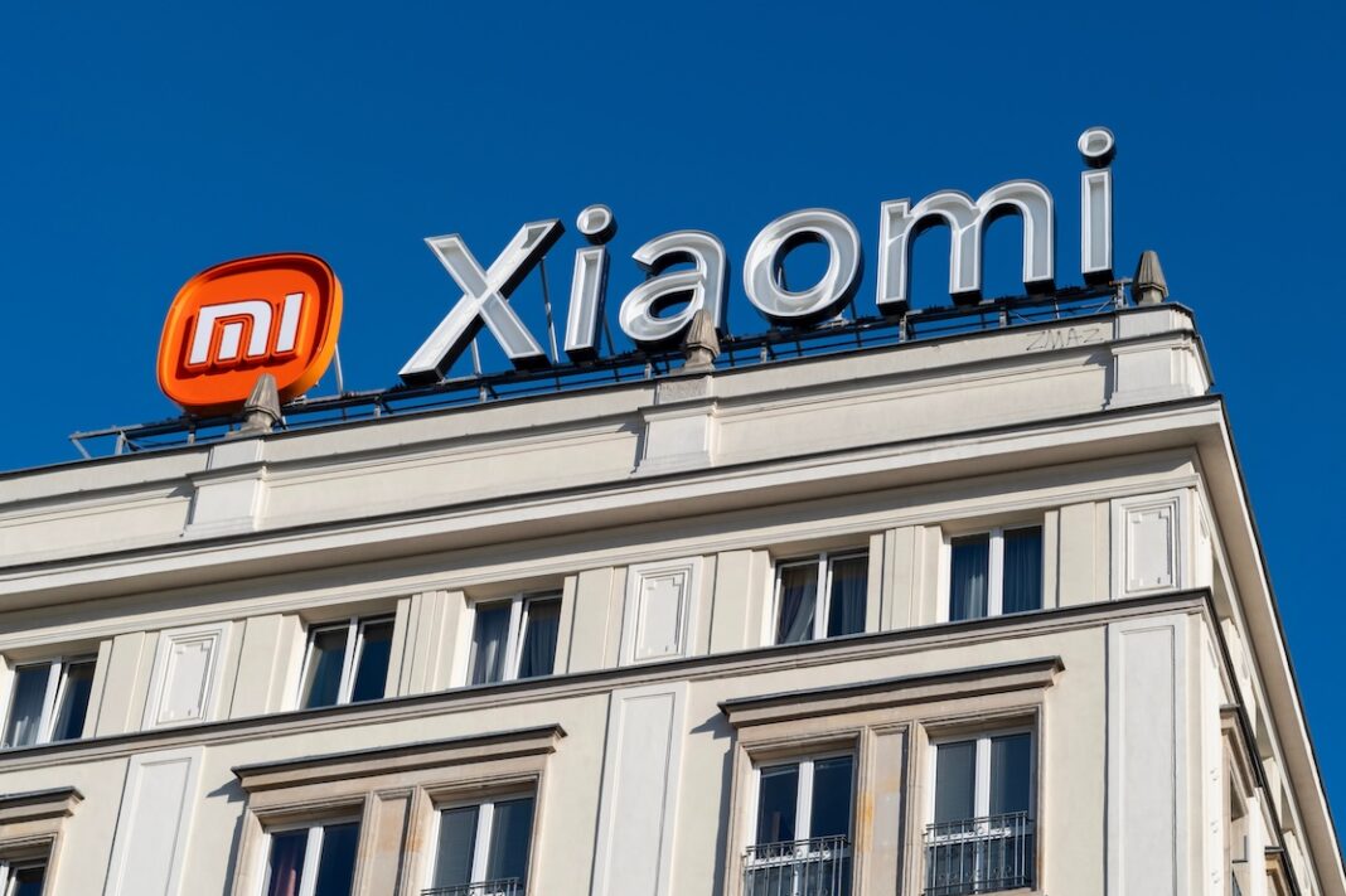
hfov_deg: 27.0
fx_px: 2803
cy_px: 448
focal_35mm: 75
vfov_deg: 18.2
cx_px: 673
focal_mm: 50
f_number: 13
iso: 100
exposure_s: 1/200
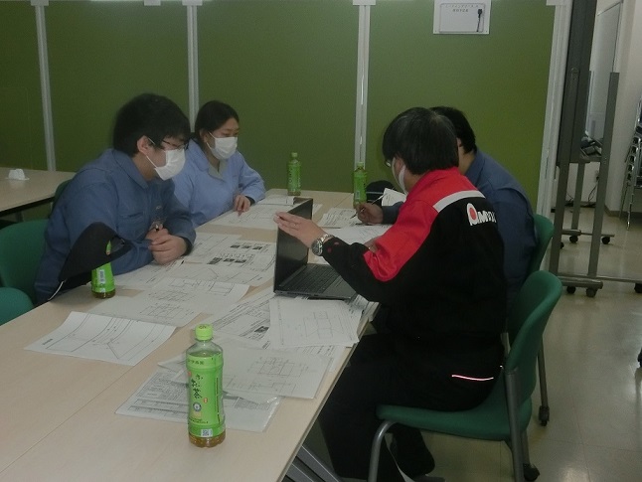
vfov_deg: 37.7
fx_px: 705
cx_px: 321
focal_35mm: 38
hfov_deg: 49.0
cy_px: 241
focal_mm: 6.67
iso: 400
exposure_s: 1/250
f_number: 3.9
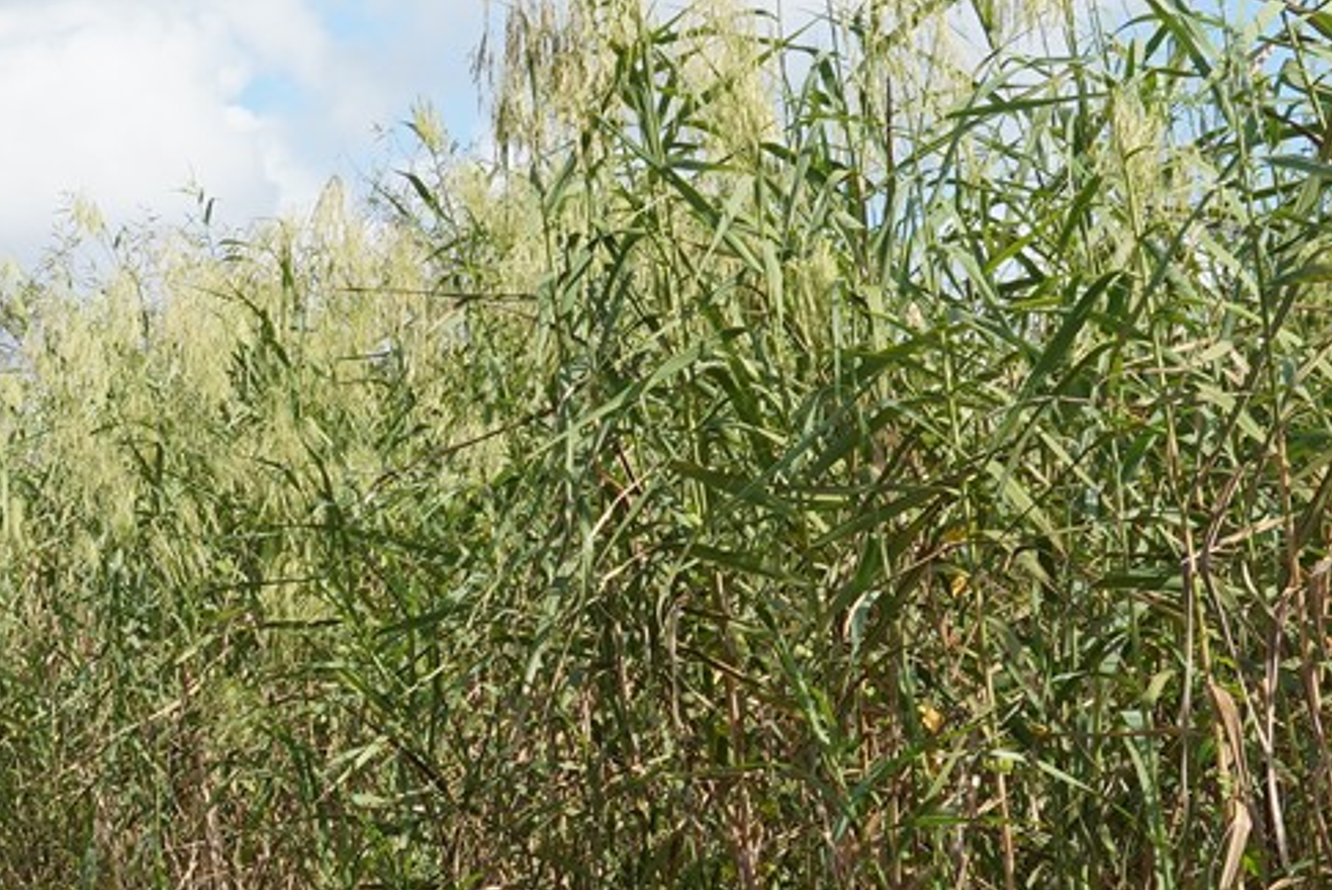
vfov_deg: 10.1
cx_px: -409
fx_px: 5035
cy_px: 624
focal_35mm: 136
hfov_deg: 14.4
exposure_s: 1/100
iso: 100
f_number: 13
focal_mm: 33
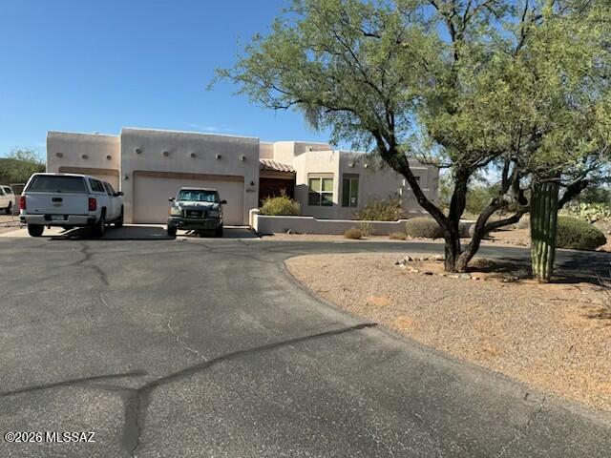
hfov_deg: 71.6
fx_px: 424
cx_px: 306
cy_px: 229
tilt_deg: -2.6
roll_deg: -1.6
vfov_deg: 56.8
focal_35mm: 24
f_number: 1.78
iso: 80
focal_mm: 6.76
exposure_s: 1/3584
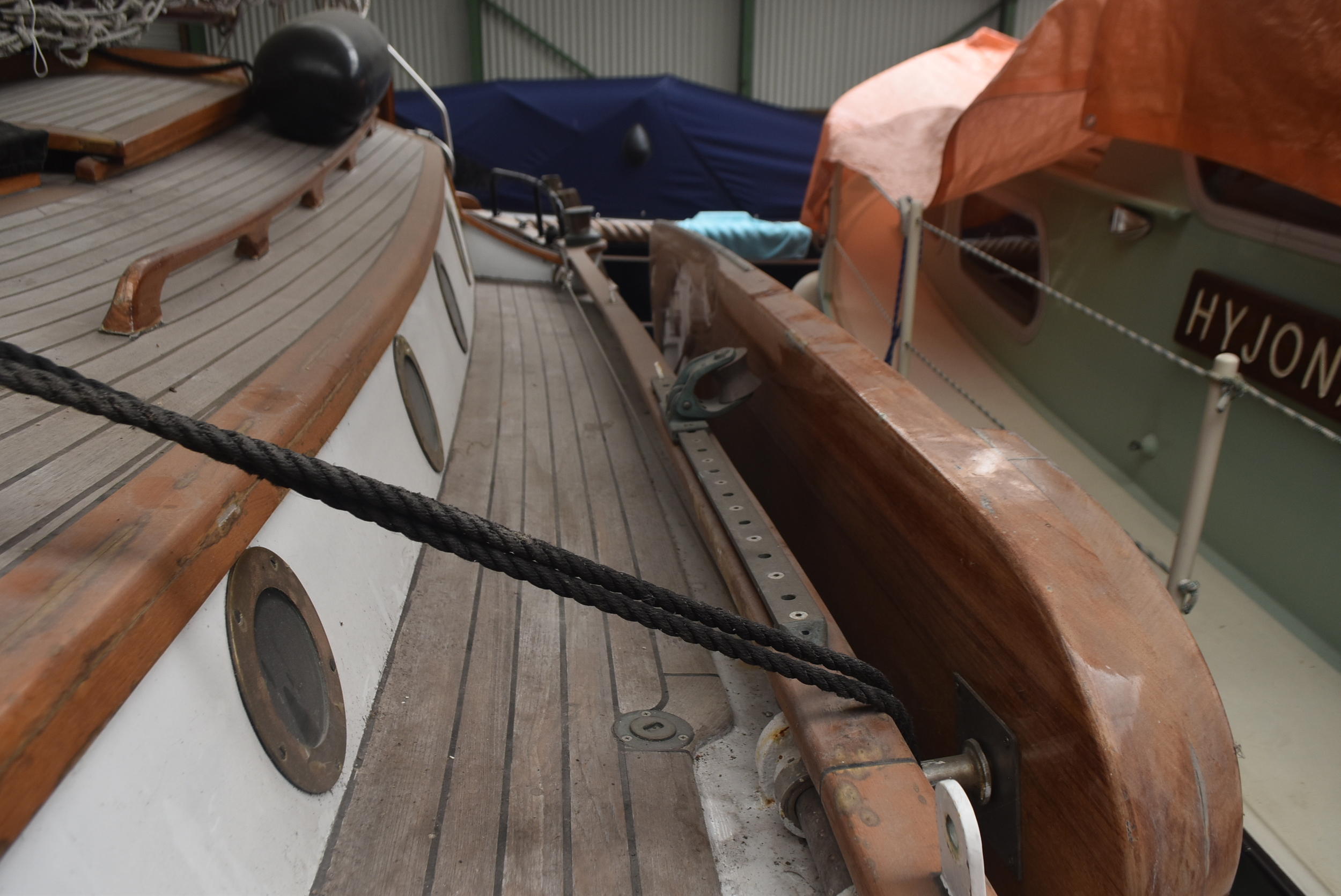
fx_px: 1006
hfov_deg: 67.3
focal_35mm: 27
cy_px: 448
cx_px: 670
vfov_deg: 48.0
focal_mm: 18
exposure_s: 1/125
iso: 400
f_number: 5.6
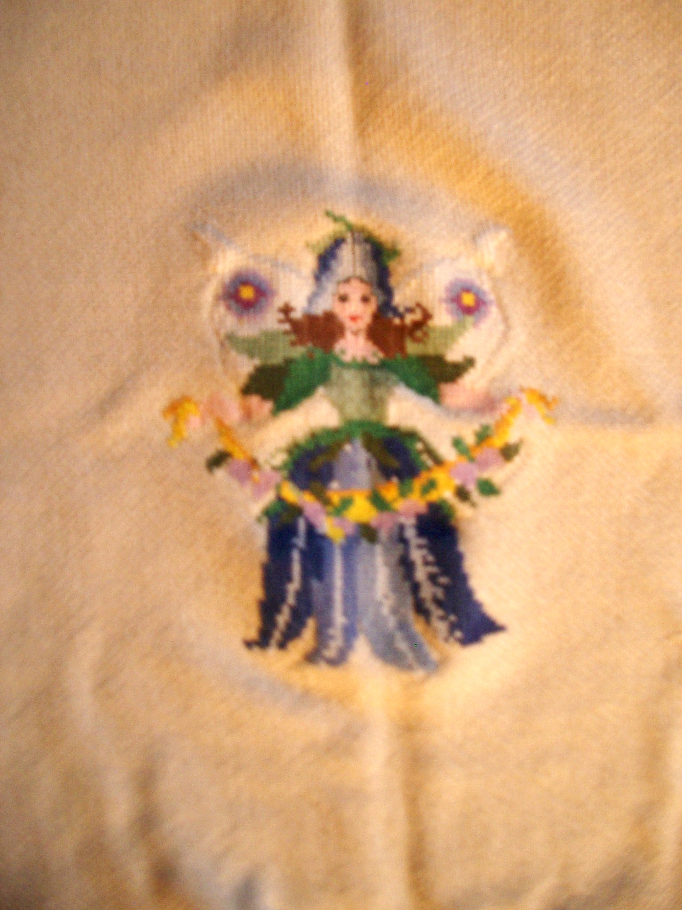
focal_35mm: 35
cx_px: 341
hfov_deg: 40.7
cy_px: 455
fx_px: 919
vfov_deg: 52.6
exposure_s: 1/8
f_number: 2.6
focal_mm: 5.8
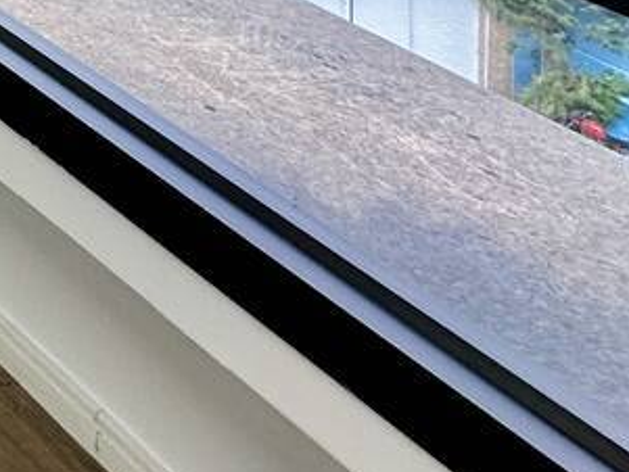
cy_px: -593
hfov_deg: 15.7
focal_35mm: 67
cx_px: -840
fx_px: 1218
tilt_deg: -1.4
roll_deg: -0.7
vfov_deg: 15.2
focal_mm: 2.22
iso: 100
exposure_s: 1/120
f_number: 2.2
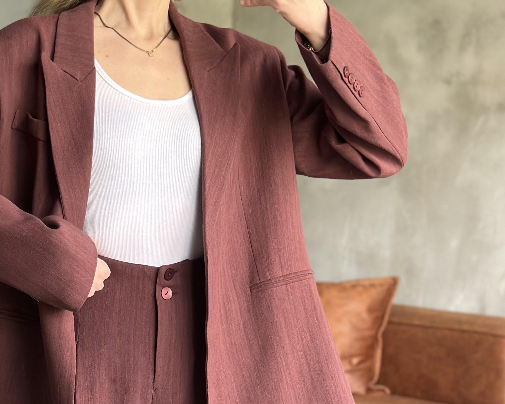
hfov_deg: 19.6
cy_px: 487
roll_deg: -0.3
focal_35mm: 97
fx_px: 1450
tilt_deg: -28.8
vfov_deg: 15.3
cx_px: 125
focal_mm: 6.86
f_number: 1.78
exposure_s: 1/60
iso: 250
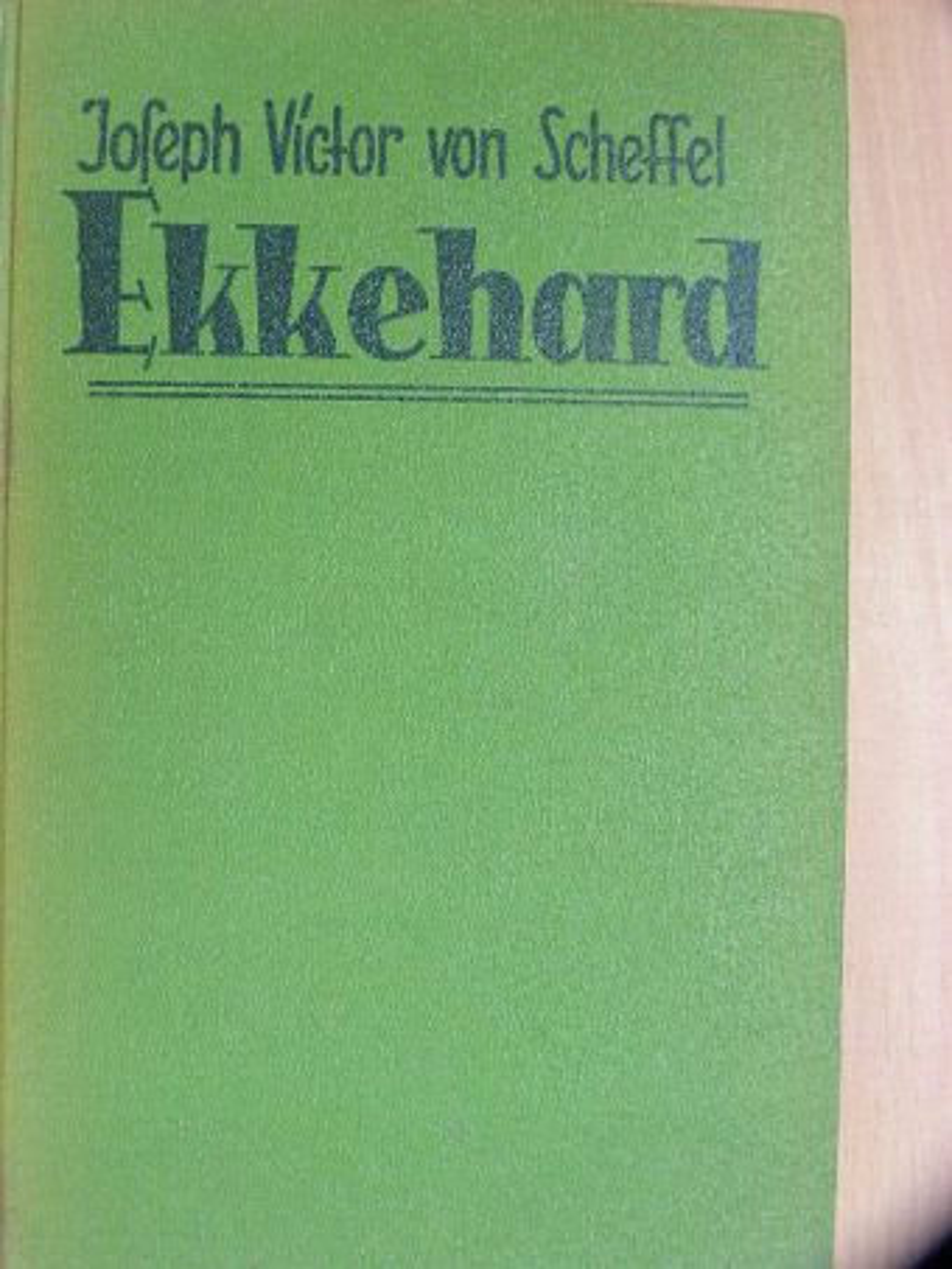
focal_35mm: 53
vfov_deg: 36.2
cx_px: 476
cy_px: 634
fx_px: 1943
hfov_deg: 27.5
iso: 200
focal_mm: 8.8
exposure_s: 1/8.6
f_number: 3.5
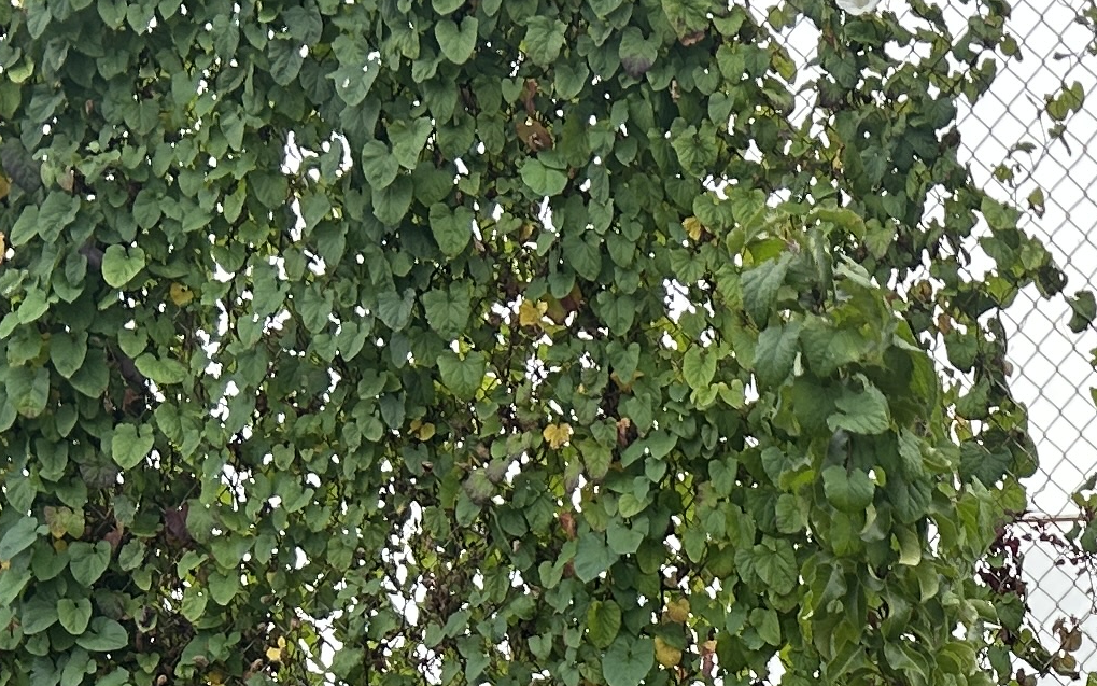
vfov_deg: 11.2
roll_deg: +0.6
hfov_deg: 17.1
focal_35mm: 109
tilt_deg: -6.5
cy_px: 1204
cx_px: 1690
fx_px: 3259
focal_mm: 5.7
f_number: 1.5
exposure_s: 1/495
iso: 50
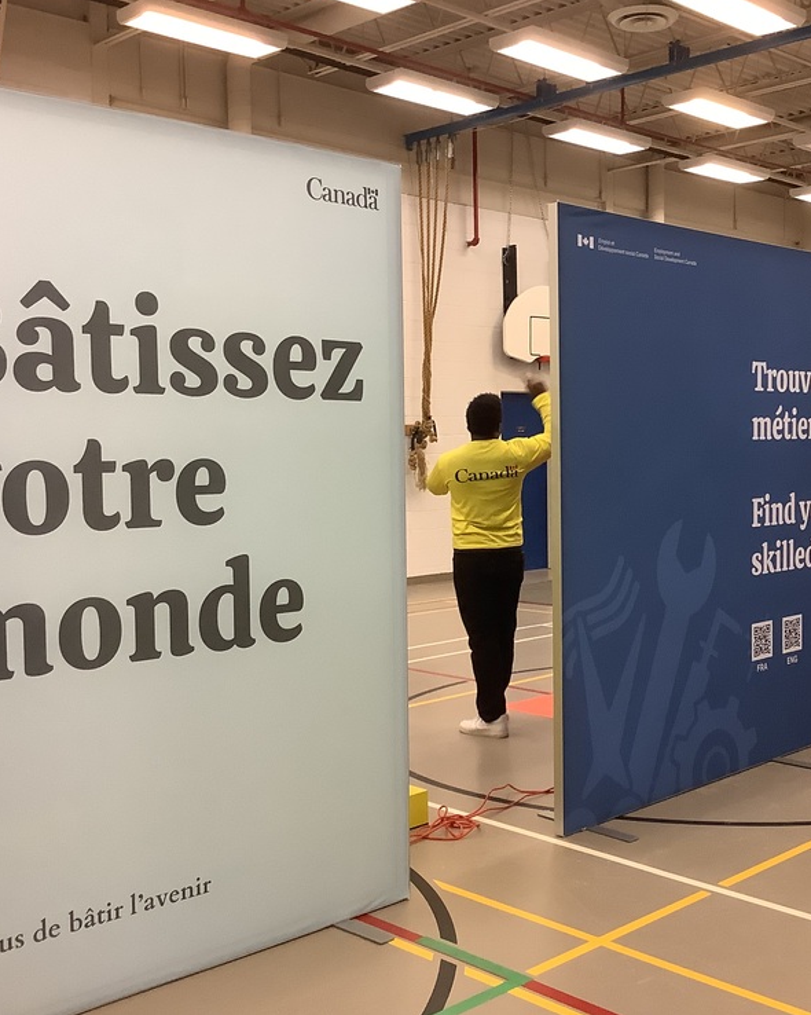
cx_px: 525
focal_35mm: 41
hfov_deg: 36.2
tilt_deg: -3.4
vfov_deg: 44.8
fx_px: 1231
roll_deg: +0.6
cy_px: 502
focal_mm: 3.3
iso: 160
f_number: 2.4
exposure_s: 1/60
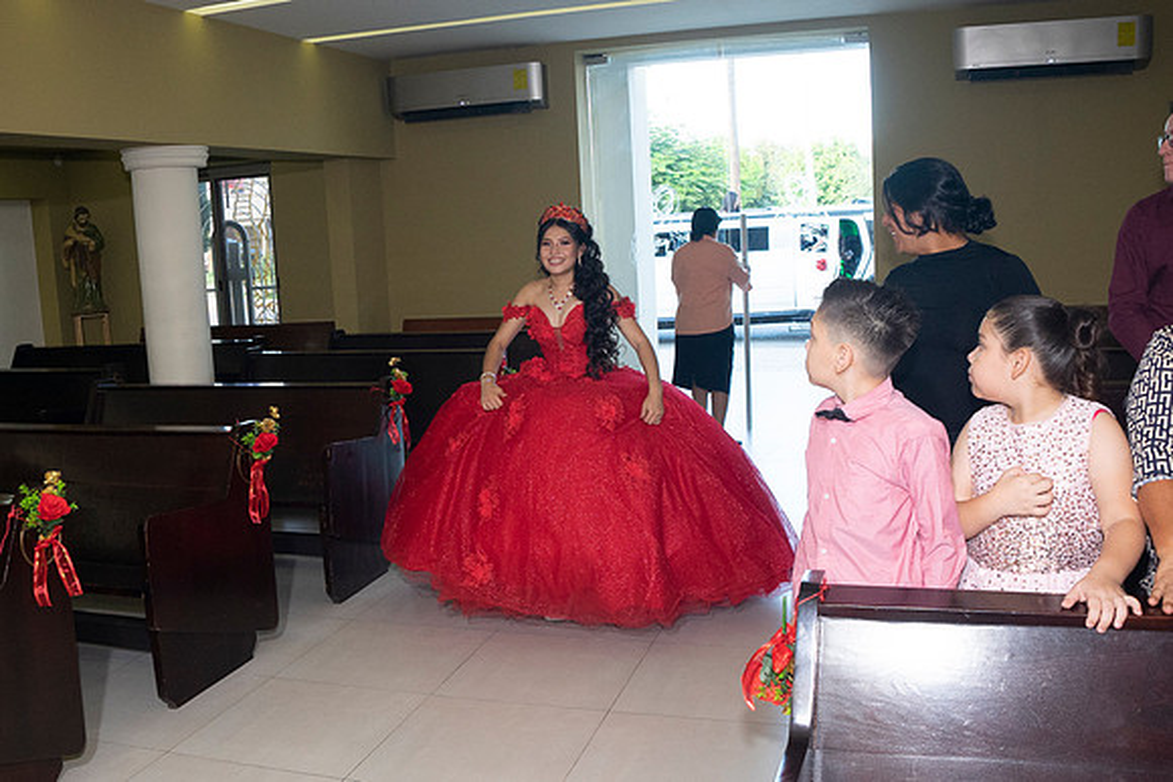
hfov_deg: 56.2
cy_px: 387
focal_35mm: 34
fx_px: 1098
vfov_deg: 39.2
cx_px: 548
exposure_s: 1/160
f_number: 5
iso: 1000
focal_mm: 18
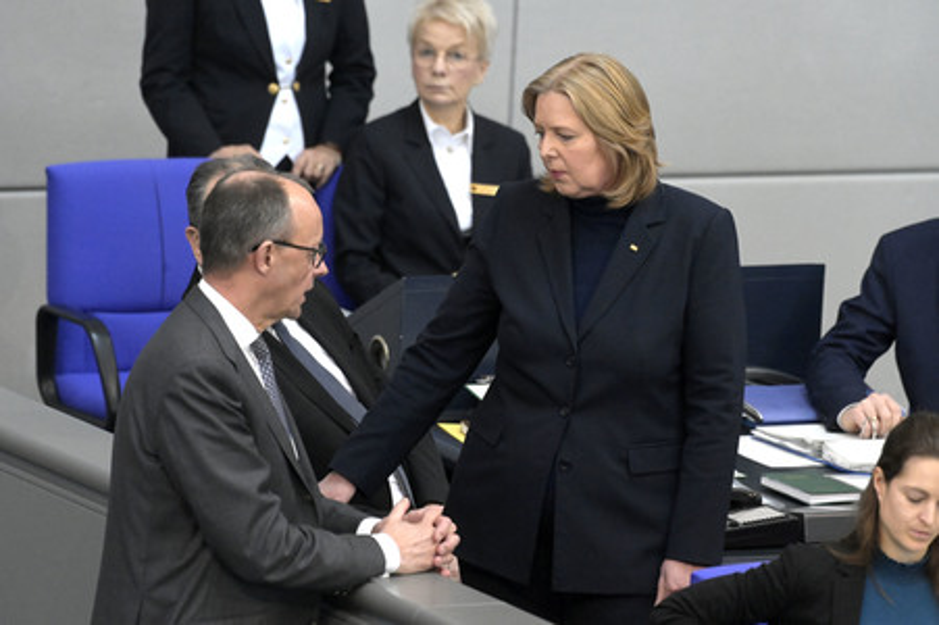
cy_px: 312
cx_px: 470
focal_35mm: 370
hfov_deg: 5.6
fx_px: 9643
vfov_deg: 3.7
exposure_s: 1/400
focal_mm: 370
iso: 12800
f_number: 5.6
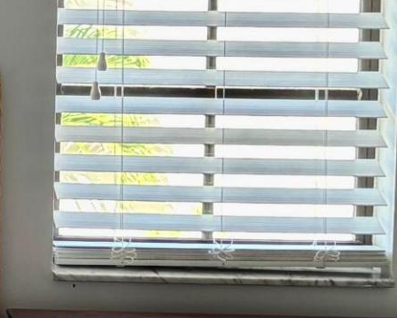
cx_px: -324
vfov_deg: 9.4
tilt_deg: -3.1
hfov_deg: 11.0
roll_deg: -1.1
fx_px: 1916
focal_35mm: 163
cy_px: 30
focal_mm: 5.96
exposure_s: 1/120
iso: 80
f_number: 1.6
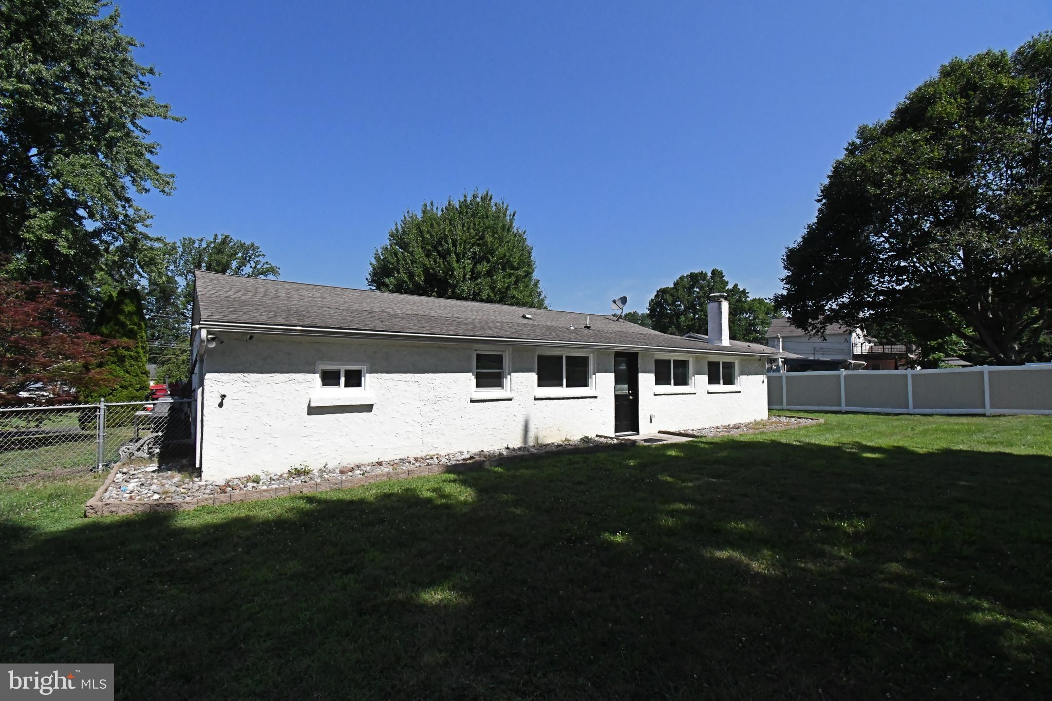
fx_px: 438
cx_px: 526
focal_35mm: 15
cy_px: 350
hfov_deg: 100.4
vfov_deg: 77.3
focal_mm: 10
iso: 5000
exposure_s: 1/8000
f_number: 10
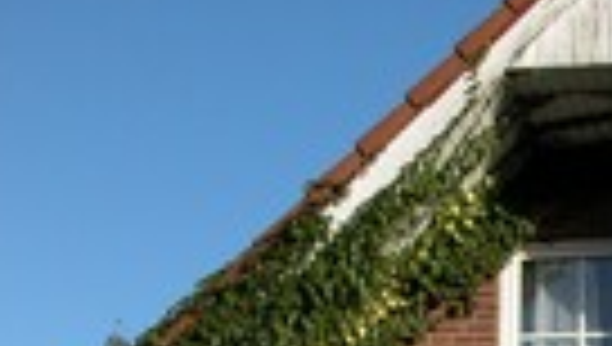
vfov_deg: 10.6
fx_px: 1820
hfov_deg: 18.4
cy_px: 490
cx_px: 662
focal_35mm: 112
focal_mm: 8.9
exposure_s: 1/350
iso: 100
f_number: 6.3
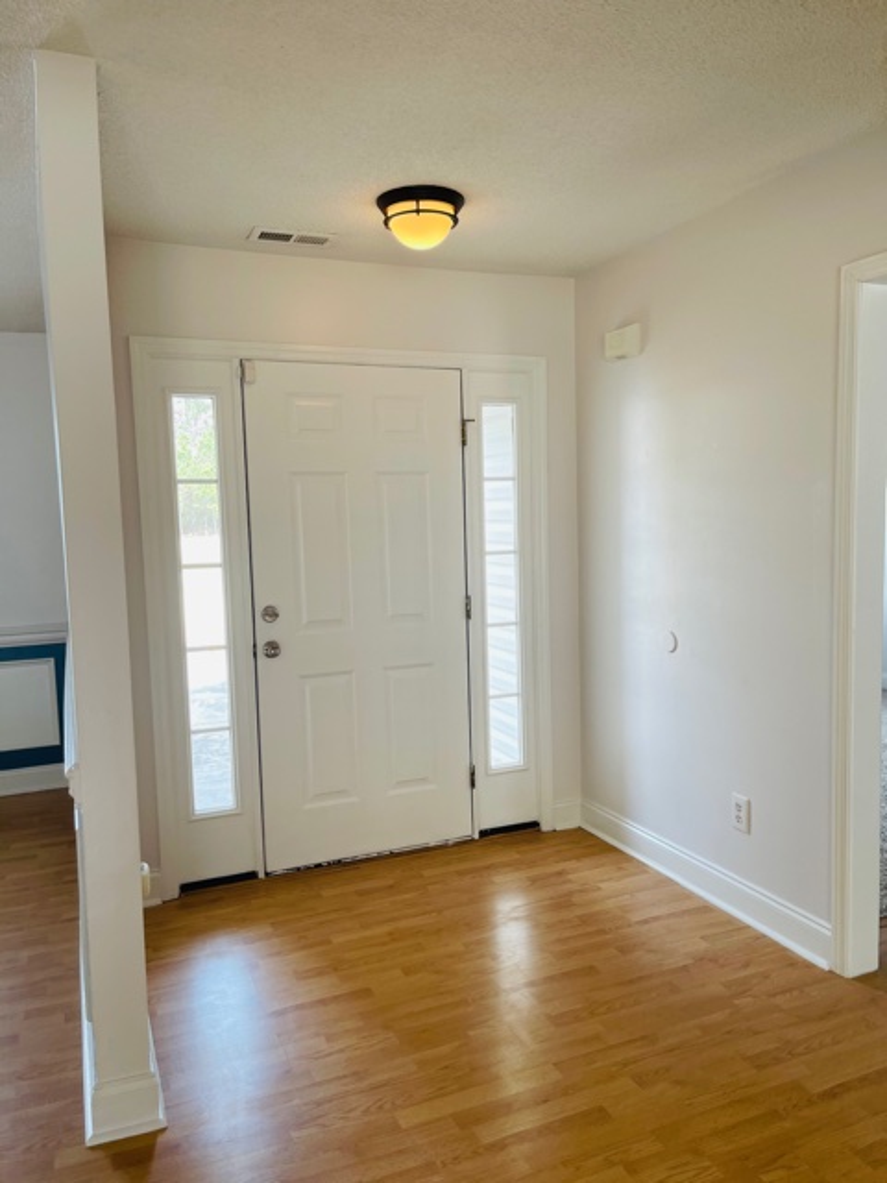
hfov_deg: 53.1
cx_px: 444
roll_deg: -0.7
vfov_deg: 67.3
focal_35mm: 26
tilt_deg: -3.3
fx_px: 888
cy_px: 592
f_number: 1.6
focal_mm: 5.1
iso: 80
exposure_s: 1/120
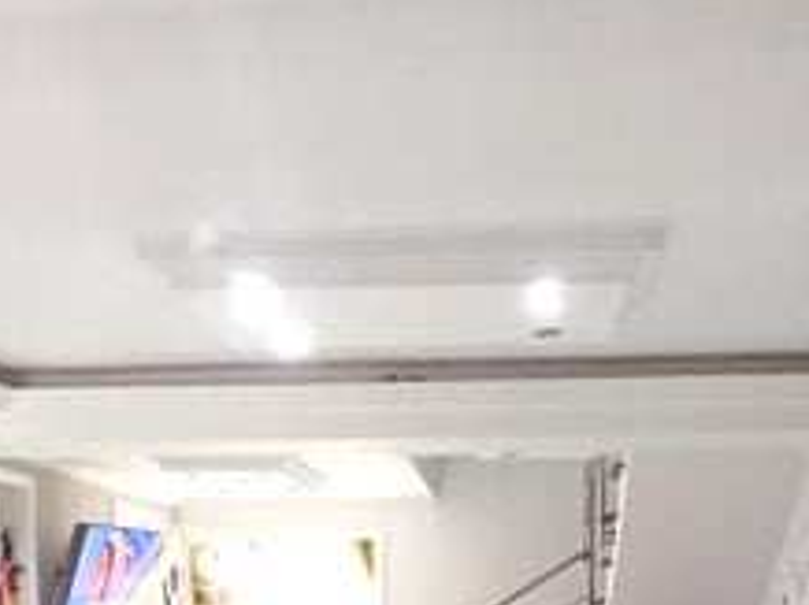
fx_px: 1097
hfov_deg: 40.5
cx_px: 397
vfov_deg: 27.1
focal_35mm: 47
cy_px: 735
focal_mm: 1.65
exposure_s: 1/33.3
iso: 640
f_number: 2.2
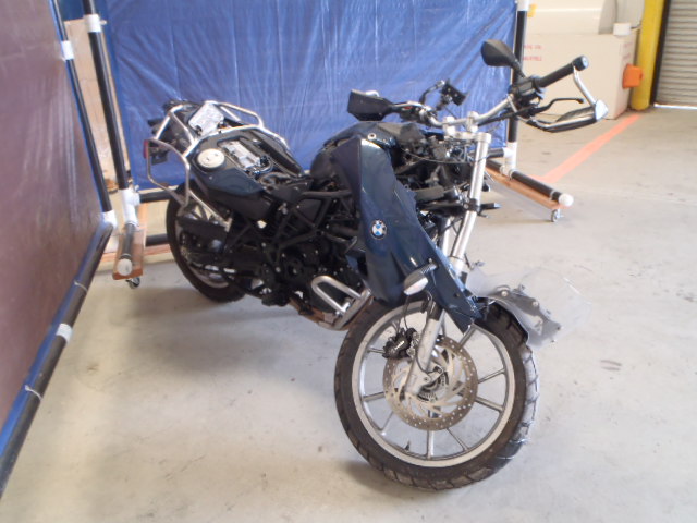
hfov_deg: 63.4
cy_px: 262
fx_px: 564
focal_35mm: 28
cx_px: 348
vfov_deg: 49.7
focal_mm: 5
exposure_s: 1/10
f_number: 3.5
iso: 200
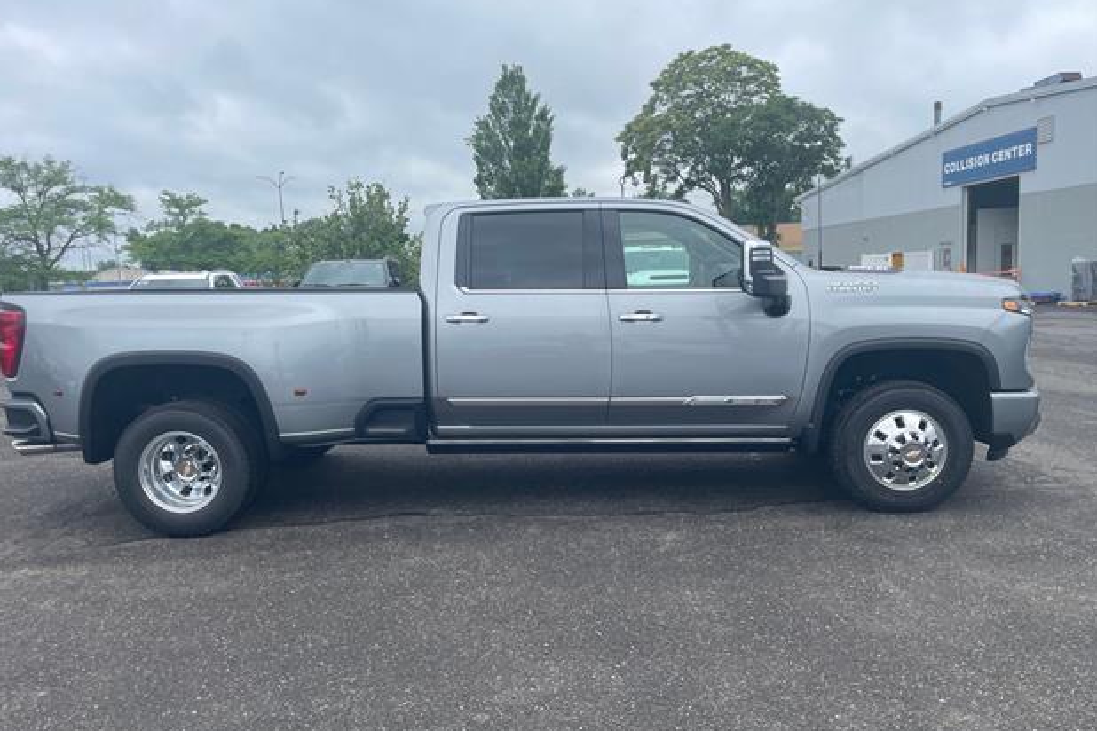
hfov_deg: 65.5
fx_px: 853
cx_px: 540
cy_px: 387
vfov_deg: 46.4
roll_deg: +2.7
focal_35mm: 28
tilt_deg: -6.3
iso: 32
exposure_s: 1/1014
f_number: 1.6
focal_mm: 4.2
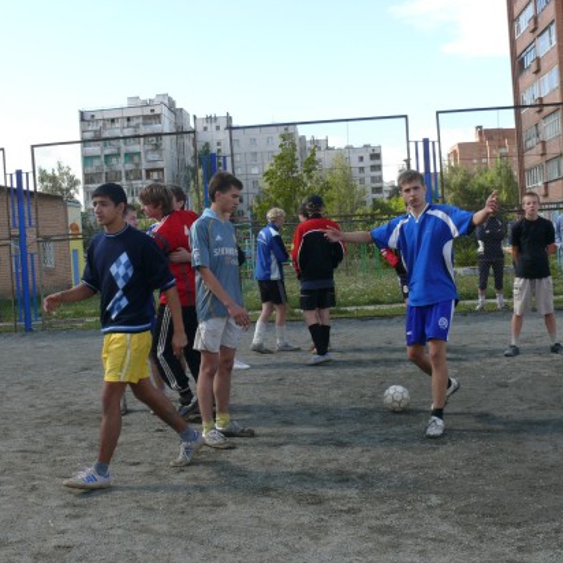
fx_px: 773
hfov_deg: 39.9
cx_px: 241
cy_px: 280
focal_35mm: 42
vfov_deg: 40.0
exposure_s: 1/250
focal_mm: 7.4
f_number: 5
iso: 100
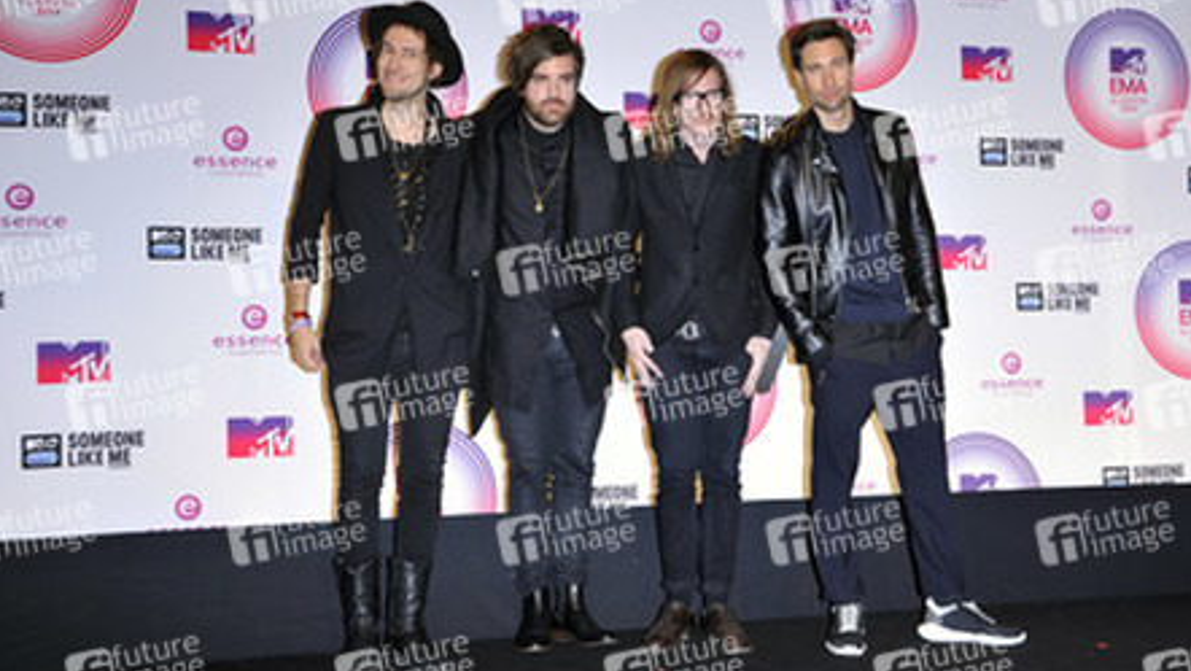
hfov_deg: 42.9
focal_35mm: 48
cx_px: 601
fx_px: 1516
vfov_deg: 24.9
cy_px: 331
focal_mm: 45
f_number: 7.1
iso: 800
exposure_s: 1/250
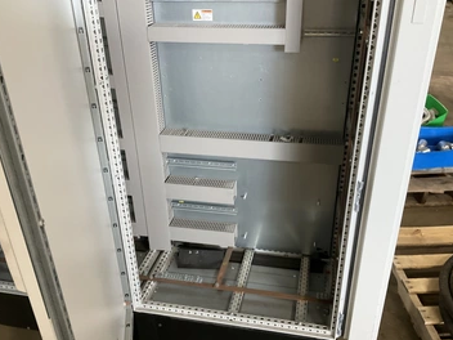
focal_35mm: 33
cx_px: 238
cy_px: 183
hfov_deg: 55.3
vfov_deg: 42.9
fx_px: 432
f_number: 1.8
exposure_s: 1/60
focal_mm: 3
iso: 160
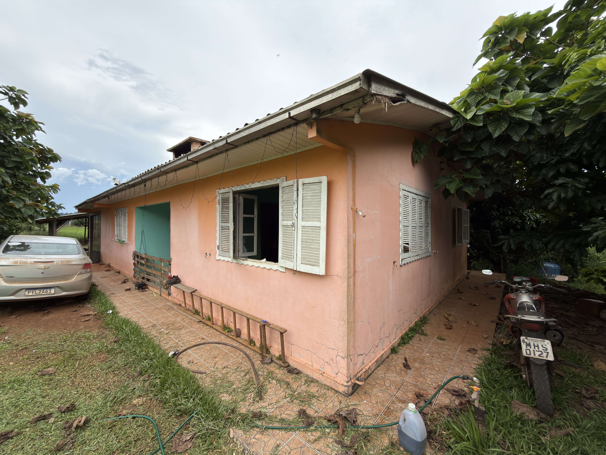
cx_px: 303
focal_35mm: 14
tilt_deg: -0.4
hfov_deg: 102.1
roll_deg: +0.7
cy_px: 228
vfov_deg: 85.7
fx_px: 245
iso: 16
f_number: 2.2
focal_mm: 2.22
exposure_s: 1/608
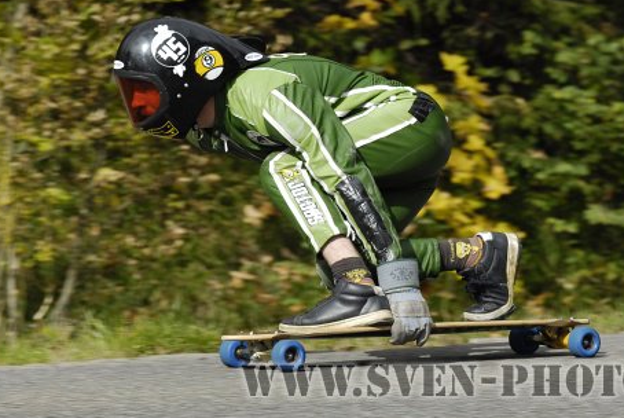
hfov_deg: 6.9
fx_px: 5149
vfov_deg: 4.6
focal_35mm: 297
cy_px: 160
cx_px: 343
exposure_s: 1/500
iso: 200
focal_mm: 145
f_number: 8
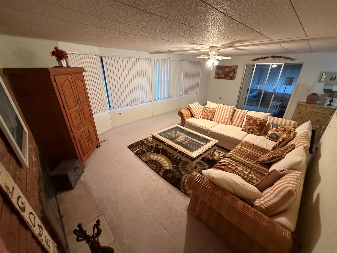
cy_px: 126
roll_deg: +0.6
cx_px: 168
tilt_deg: -22.7
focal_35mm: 14
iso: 640
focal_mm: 2.22
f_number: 2.2
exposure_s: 1/60
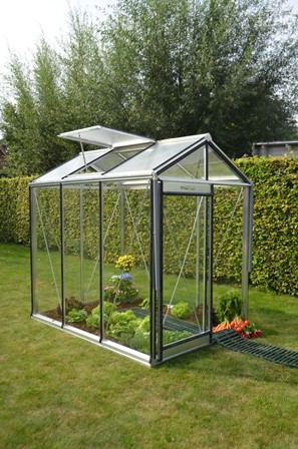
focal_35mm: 33
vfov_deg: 57.3
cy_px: 224
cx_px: 149
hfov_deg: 39.8
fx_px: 411
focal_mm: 22
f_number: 8
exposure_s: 1/250
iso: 180
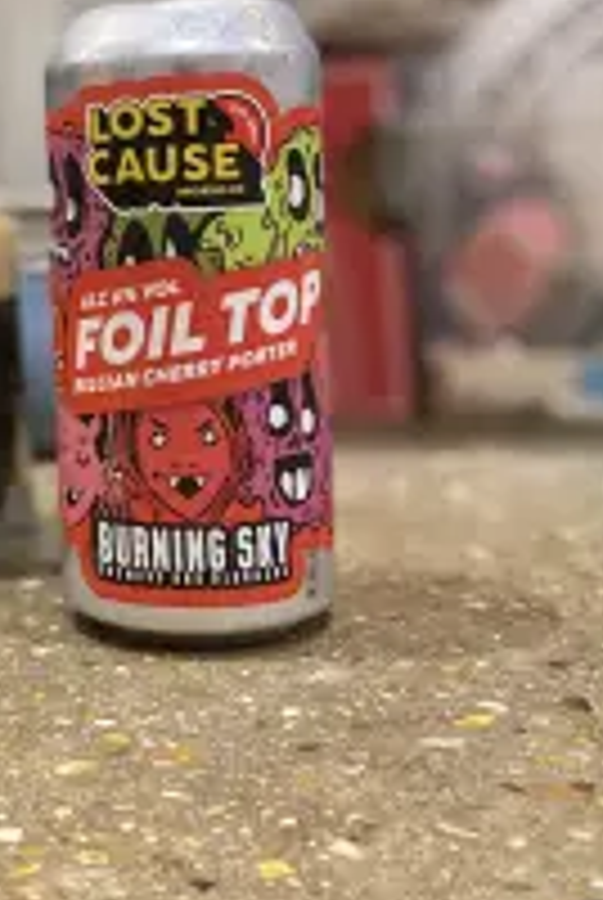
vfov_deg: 36.3
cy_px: 270
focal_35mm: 54
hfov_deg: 24.0
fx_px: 1352
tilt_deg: -2.0
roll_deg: +2.0
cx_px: 0
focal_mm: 4.25
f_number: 1.8
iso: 400
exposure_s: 1/33
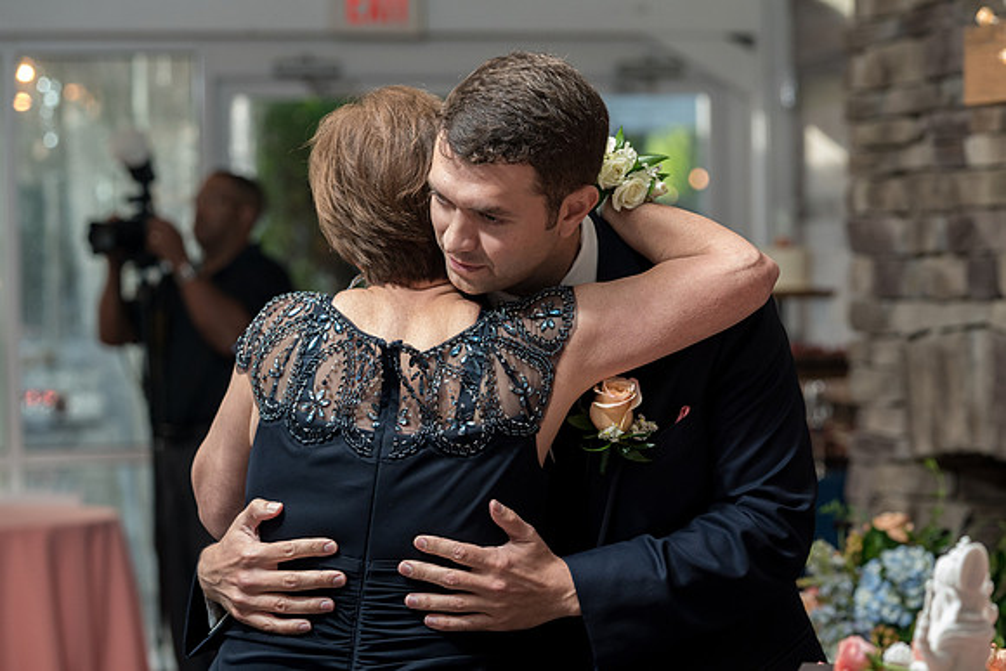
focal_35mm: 99
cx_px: 539
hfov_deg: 20.5
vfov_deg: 13.8
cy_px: 301
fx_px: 2775
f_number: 4
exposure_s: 1/200
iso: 2000
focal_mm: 90
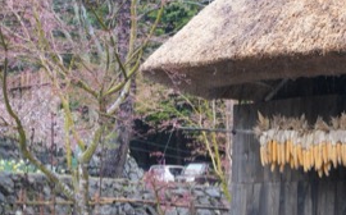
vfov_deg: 12.4
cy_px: 209
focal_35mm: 104
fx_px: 979
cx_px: 308
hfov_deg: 19.7
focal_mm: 43
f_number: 8
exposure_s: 1/100
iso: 2000
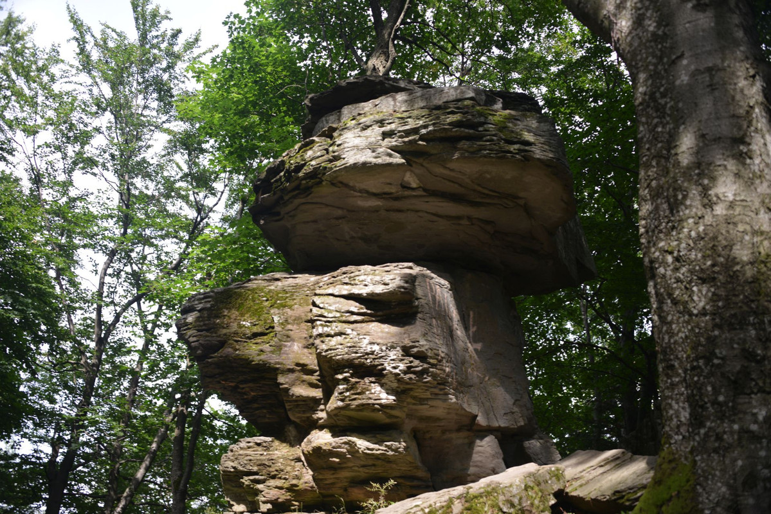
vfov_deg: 37.9
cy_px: 257
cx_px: 386
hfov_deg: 54.4
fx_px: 750
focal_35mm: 35
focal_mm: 35
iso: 100
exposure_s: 1/60
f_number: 3.8
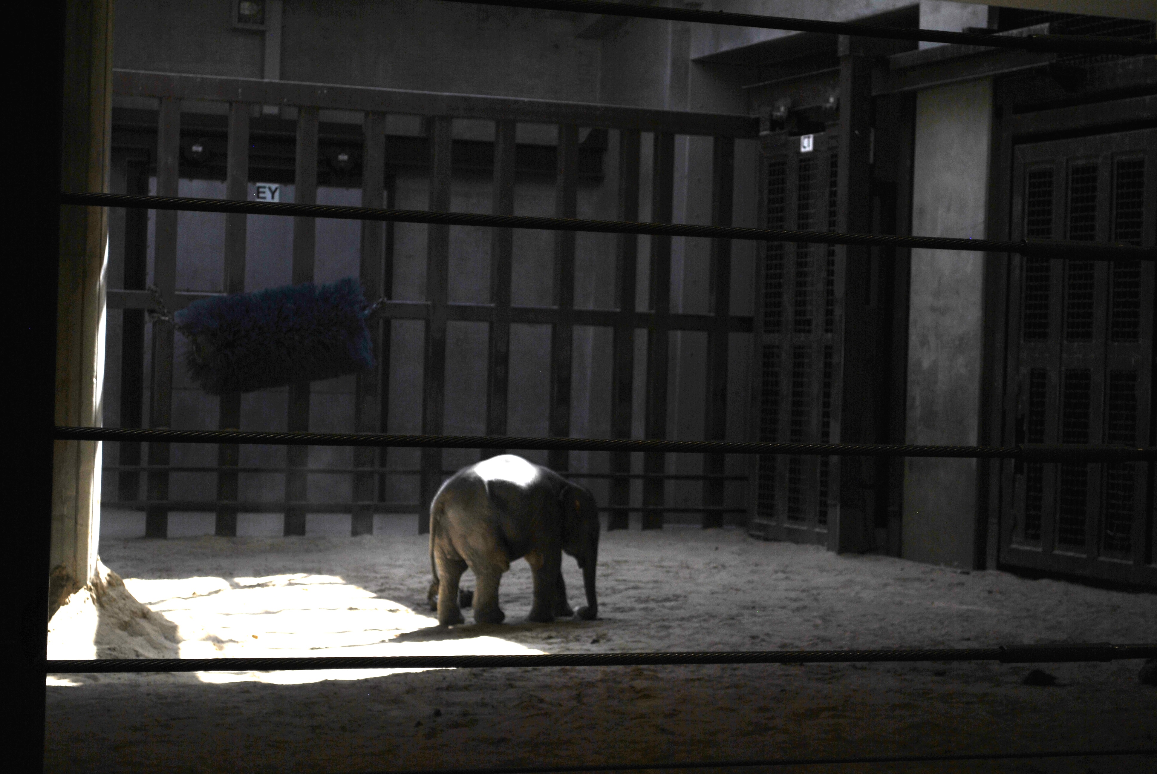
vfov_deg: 16.6
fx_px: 2655
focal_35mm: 82
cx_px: 578
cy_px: 387
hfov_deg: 24.6
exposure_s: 1/250
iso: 100
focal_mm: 55
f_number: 5.6
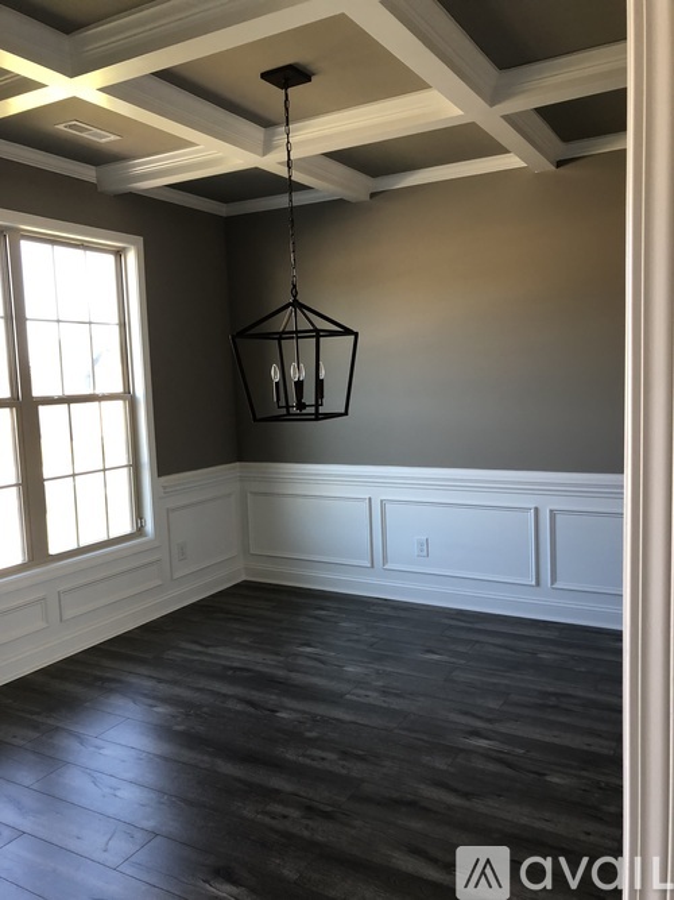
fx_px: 727
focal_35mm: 28
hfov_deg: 49.7
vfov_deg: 63.5
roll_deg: +3.3
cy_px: 450
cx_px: 337
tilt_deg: -5.6
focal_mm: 3.99
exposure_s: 1/30
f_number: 1.8
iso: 40
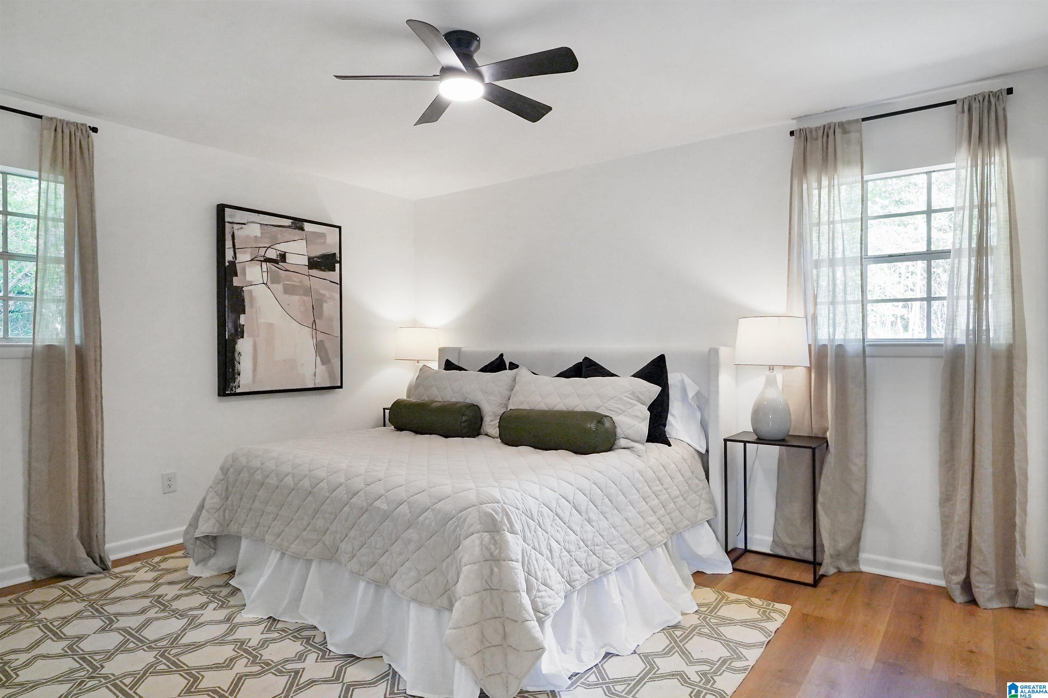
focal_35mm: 21
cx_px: 524
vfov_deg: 59.5
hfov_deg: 81.2
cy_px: 349
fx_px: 611
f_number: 10
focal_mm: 14
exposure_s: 1/20
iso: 320
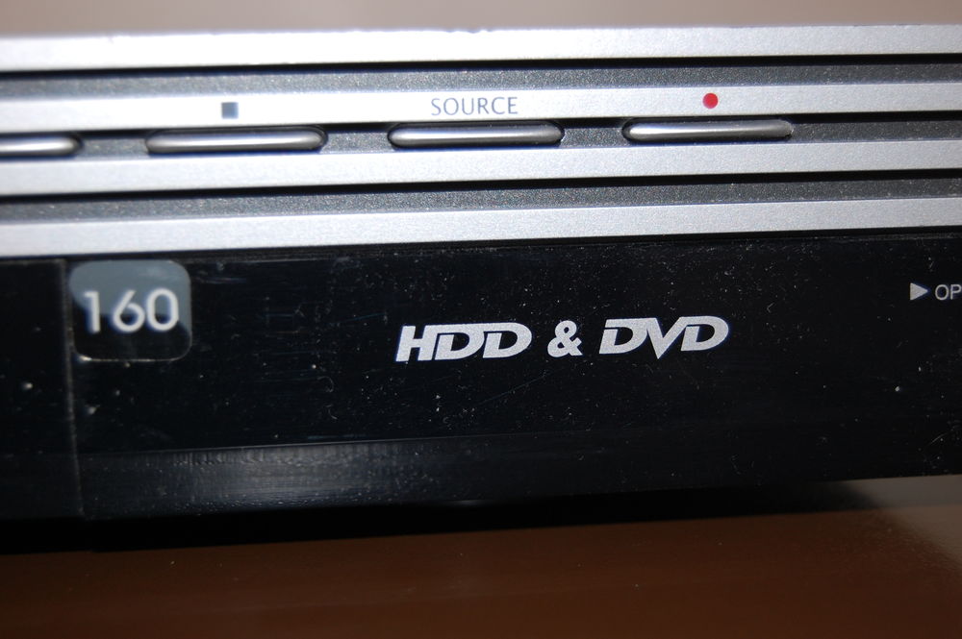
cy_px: 320
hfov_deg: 33.4
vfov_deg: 22.6
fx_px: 1602
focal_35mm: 60
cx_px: 481
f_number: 5
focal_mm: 40
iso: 280
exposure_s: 1/60
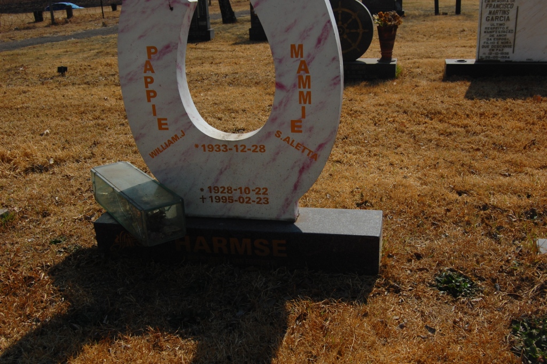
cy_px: 182
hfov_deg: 53.2
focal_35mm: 36
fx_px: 547
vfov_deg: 36.8
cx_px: 274
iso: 400
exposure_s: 1/1600
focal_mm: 24
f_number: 7.1
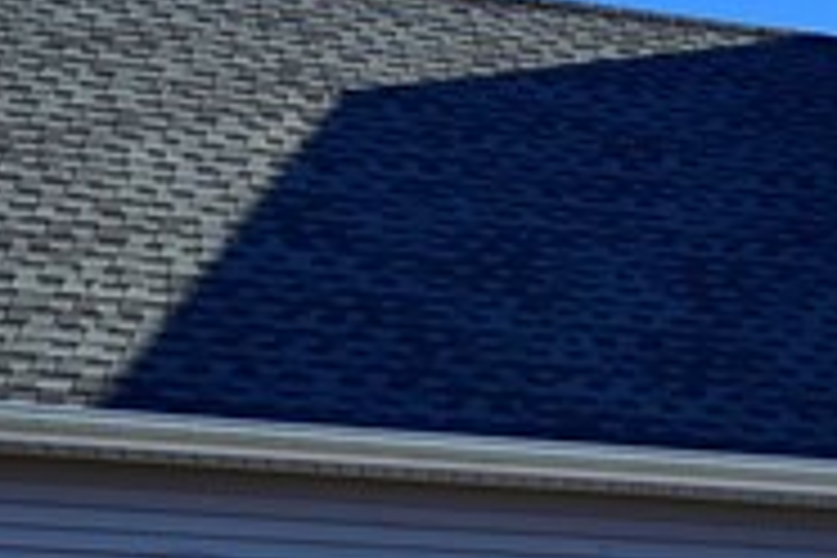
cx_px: 1384
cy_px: 648
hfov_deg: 16.9
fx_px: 2441
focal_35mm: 105
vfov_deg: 12.8
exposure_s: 1/2000
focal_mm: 18
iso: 400
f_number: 5.6
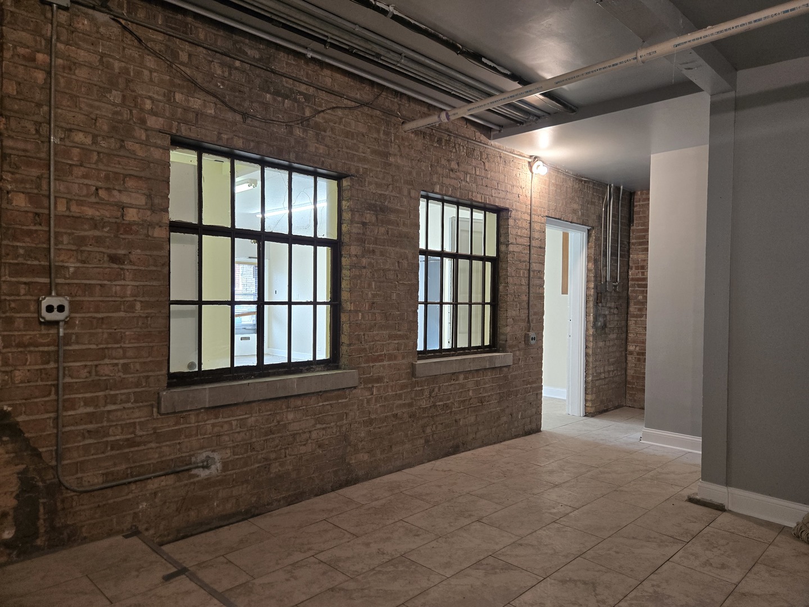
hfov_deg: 73.9
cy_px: 304
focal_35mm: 23
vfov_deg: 58.9
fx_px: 538
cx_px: 404
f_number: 1.8
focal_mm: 5.4
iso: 320
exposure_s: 1/120
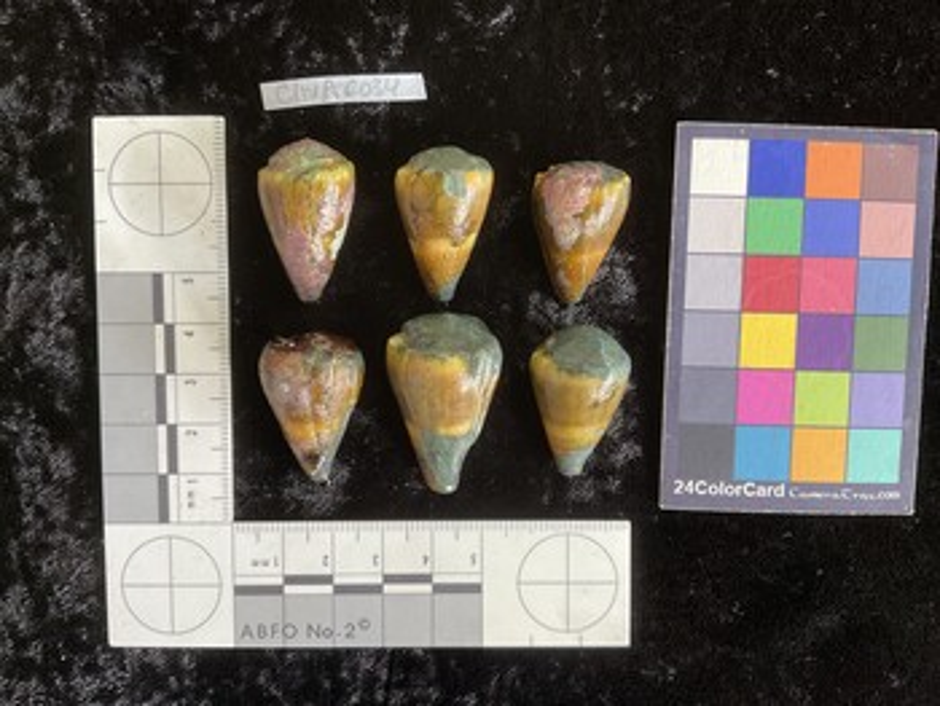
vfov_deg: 48.3
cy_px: 353
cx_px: 470
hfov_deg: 61.6
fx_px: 788
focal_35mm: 29
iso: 64
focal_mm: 3
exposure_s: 1/60
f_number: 1.8
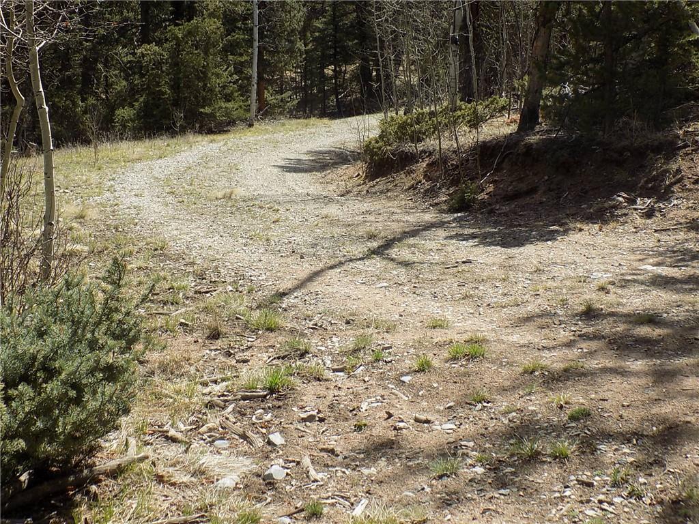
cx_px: 350
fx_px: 1191
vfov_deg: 24.8
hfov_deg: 32.7
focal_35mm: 59
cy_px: 262
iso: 80
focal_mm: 10.5
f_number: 4
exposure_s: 1/400
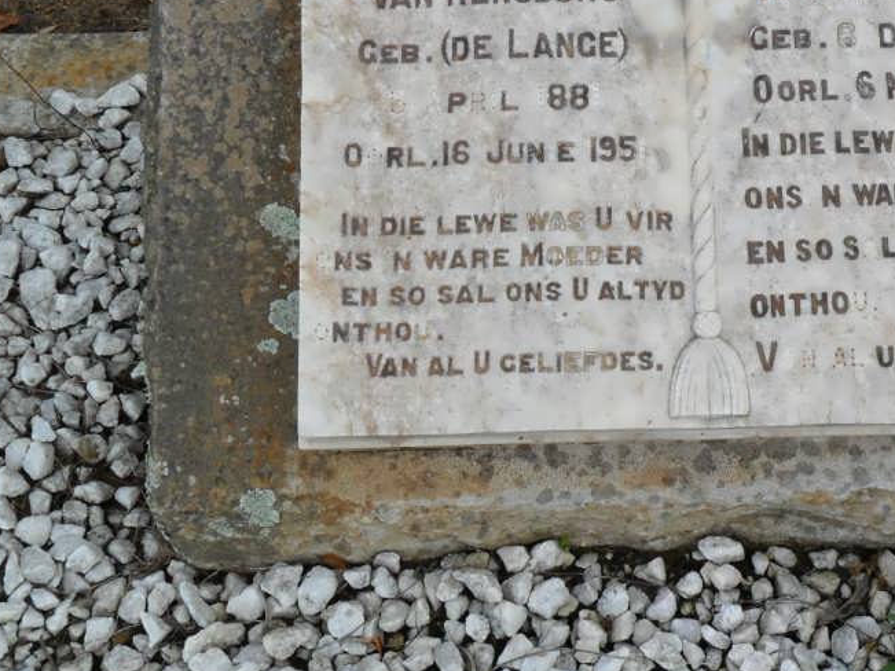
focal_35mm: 59
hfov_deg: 32.3
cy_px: 227
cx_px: 635
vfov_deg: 24.7
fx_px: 1525
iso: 100
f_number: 3.7
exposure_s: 1/180
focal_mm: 5.7
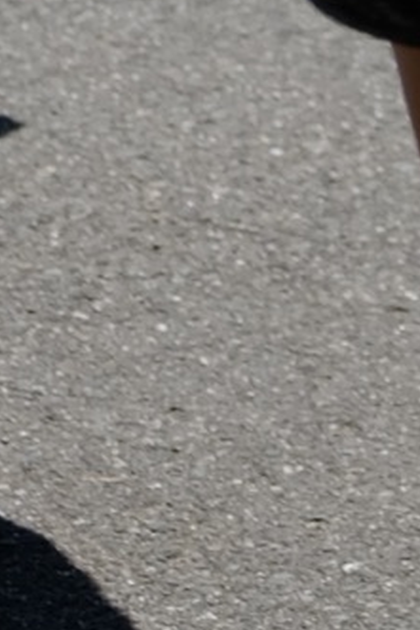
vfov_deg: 4.9
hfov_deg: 3.4
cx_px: -264
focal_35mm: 407
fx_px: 7129
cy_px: -810
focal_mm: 50
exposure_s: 1/2000
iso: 200
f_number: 3.6
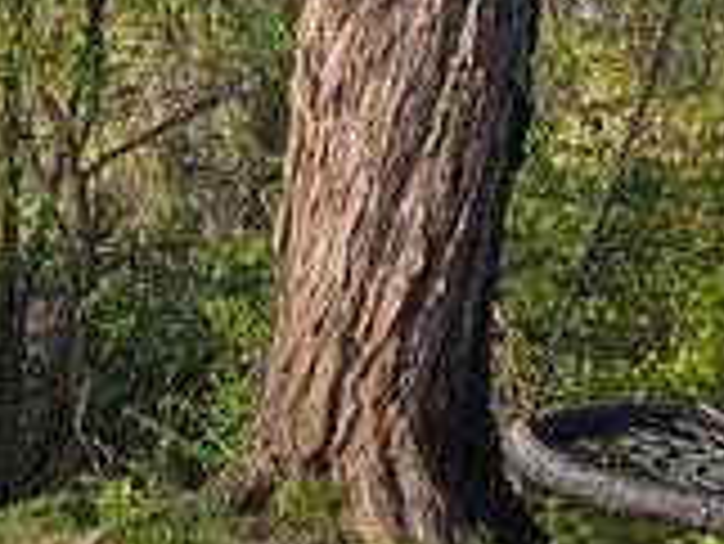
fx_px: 2386
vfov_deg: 13.0
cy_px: 211
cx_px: -378
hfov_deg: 15.8
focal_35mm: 114
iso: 25
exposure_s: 1/212
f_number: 1.8
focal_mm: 5.4
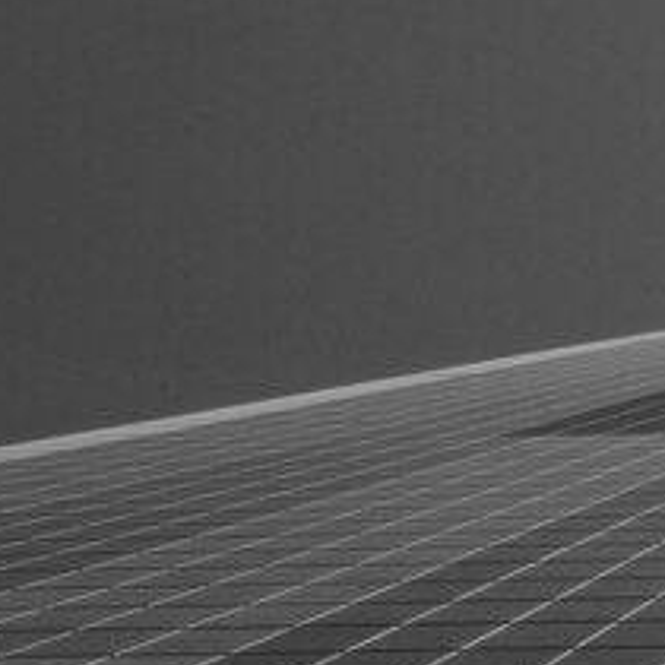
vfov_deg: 7.9
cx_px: 1248
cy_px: 808
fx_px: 4782
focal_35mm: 220
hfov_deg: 7.7
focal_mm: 36
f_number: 22
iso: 400
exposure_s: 1/125
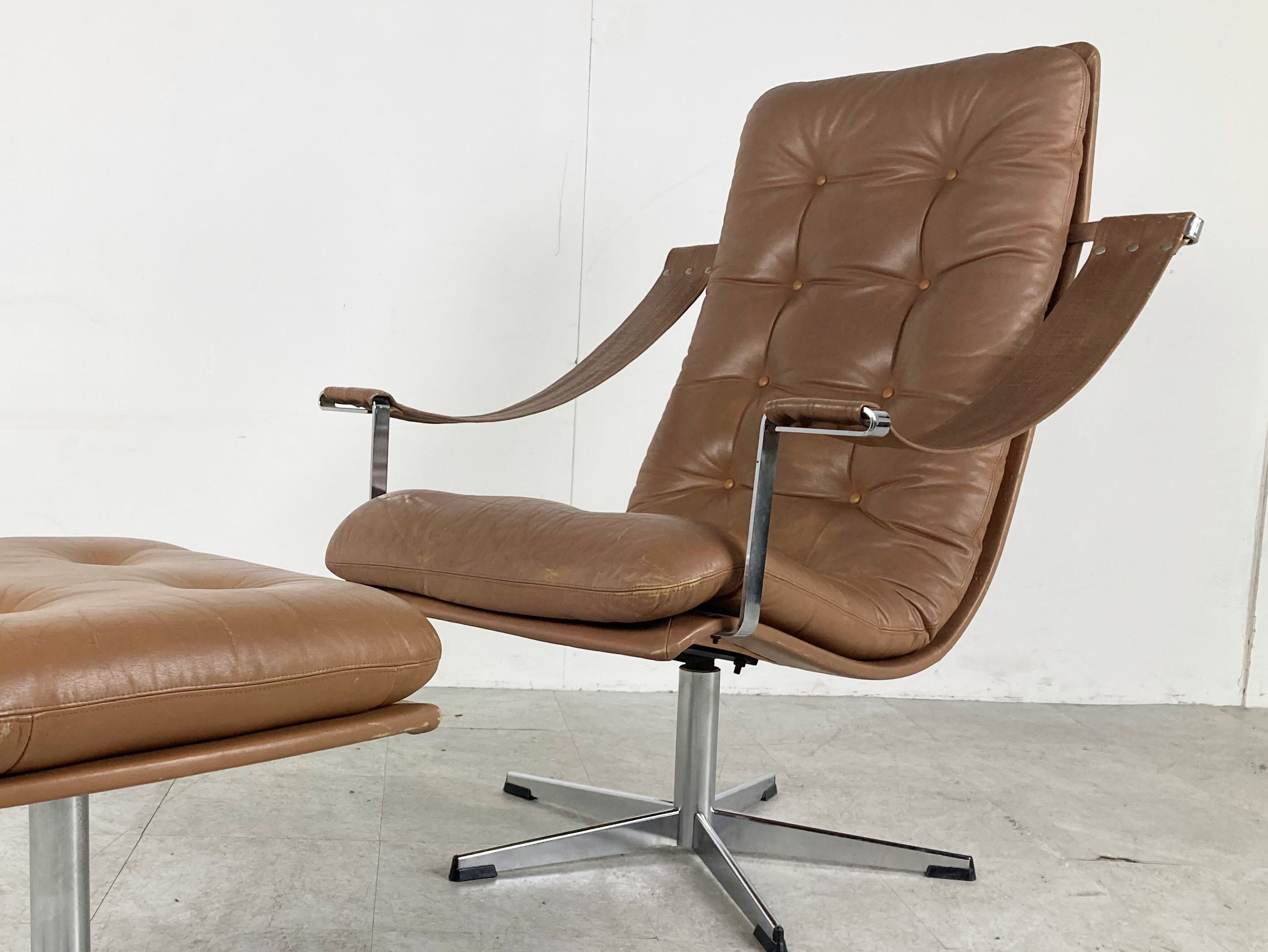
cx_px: 399
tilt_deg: -8.7
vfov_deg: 35.7
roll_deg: -2.3
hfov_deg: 45.9
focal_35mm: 40
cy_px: 611
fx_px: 1465
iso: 80
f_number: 1.8
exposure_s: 1/121
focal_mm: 3.99
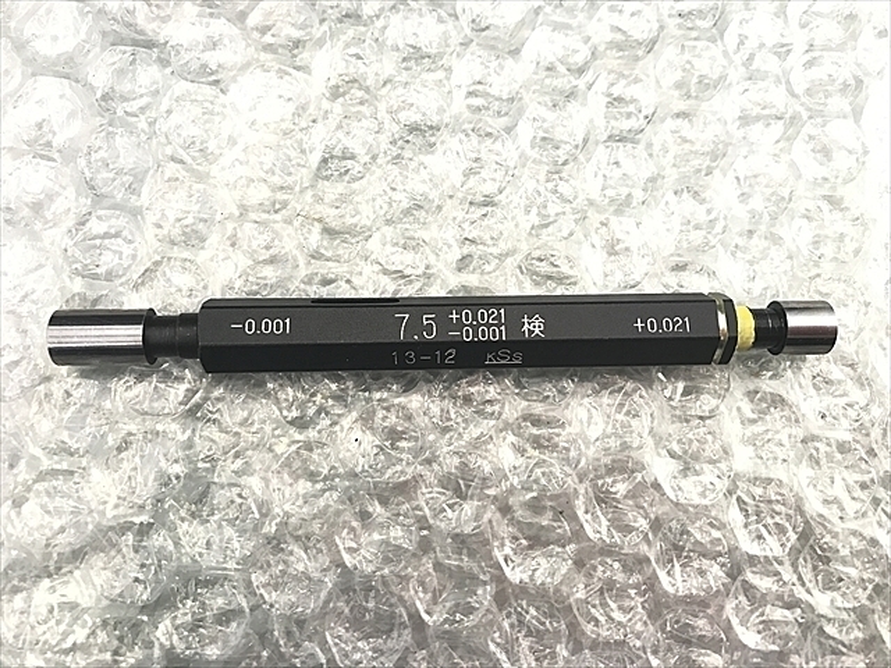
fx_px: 721
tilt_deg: -79.5
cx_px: 446
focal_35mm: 28
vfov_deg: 49.7
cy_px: 334
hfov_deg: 63.4
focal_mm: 3.99
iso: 32
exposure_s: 1/33
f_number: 1.8
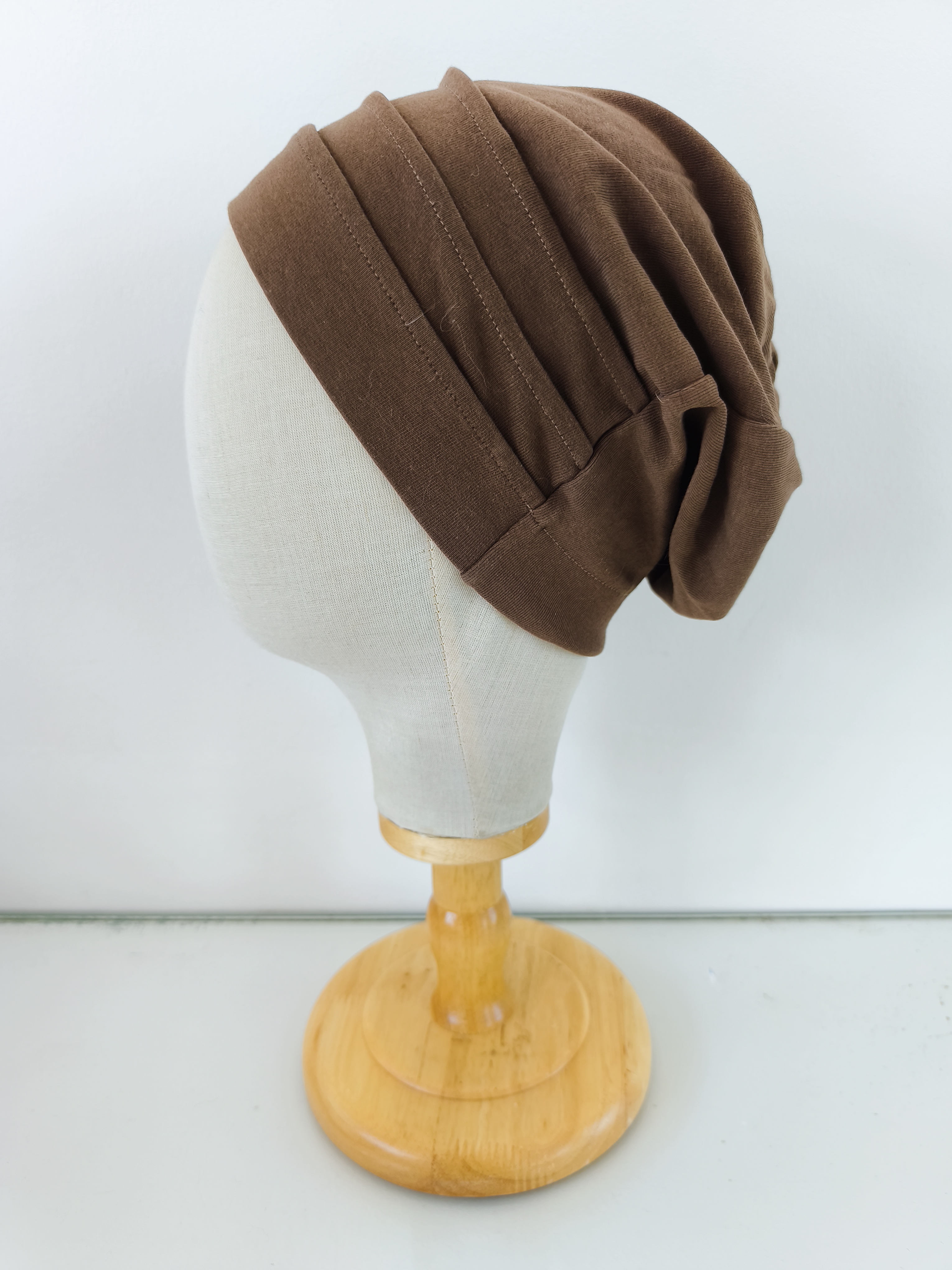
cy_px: 635
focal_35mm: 23
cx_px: 476
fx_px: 843
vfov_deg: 73.9
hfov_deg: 58.9
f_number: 1.65
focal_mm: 6.14
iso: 50
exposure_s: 1/30
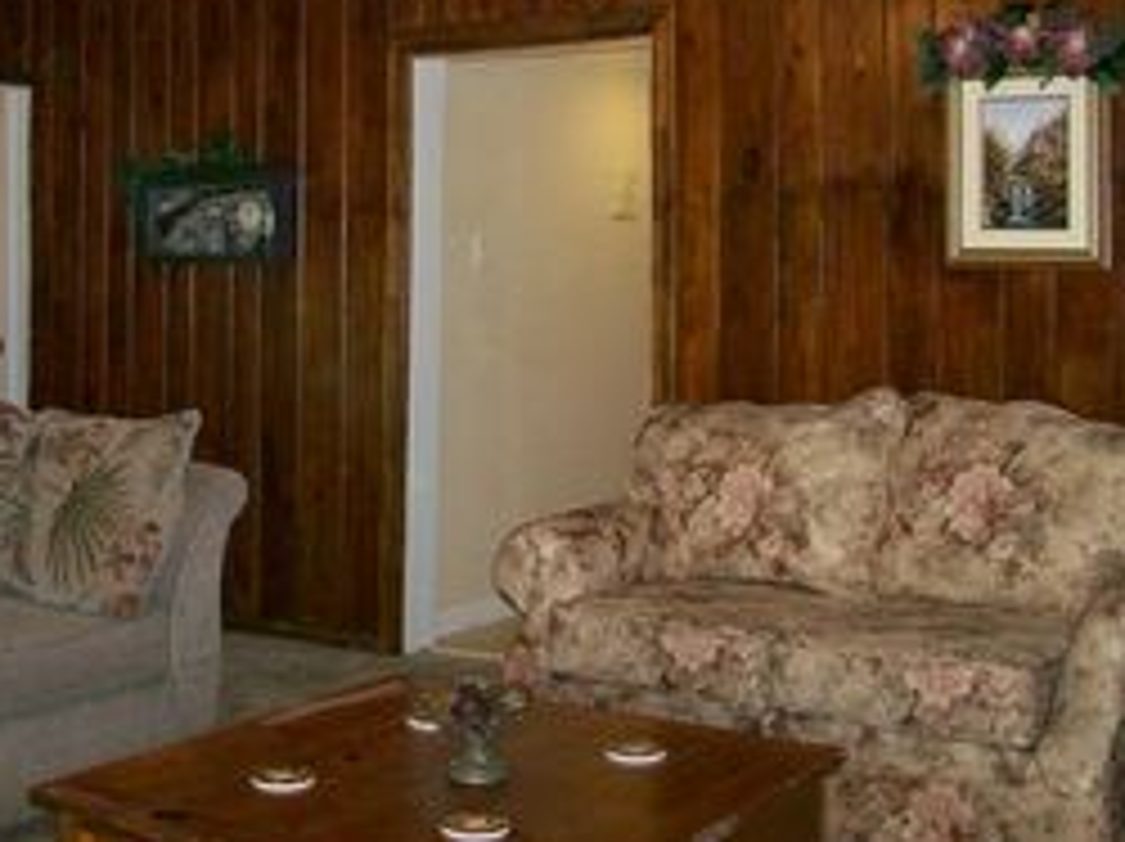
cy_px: 230
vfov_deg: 27.2
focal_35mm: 53
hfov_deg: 36.0
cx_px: 414
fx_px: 1721
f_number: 2.7
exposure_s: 1/64
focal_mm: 6
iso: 140
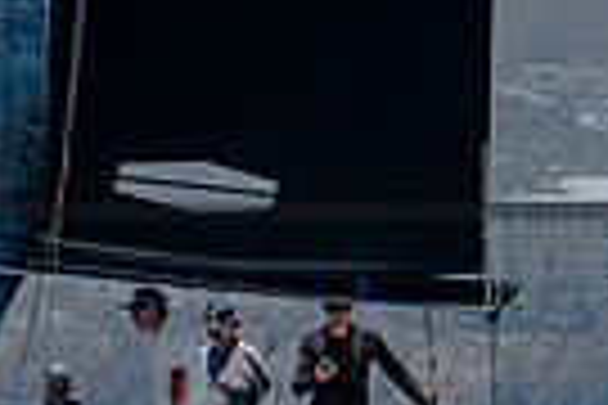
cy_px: 319
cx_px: -565
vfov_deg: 1.1
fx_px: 20333
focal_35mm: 1204
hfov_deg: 1.7
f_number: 5
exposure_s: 1/1600
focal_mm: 175
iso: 200
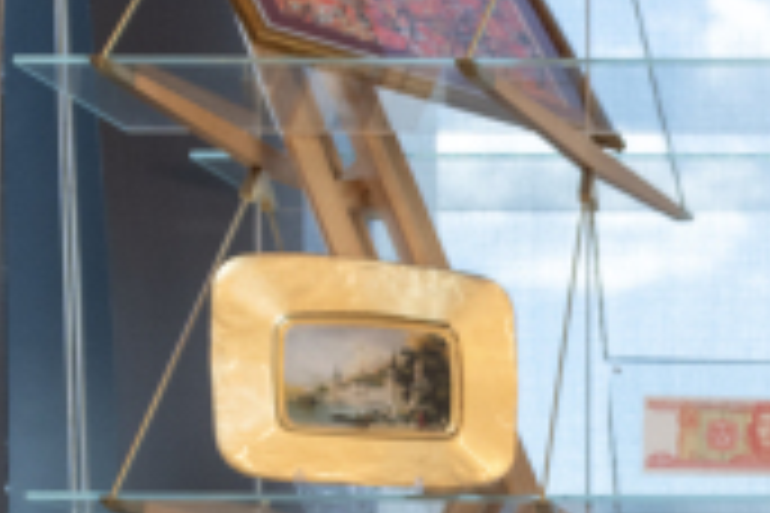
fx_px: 1925
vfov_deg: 14.3
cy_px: 738
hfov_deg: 17.9
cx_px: 1405
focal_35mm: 90
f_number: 3.2
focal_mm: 24
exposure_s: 1/125
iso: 500
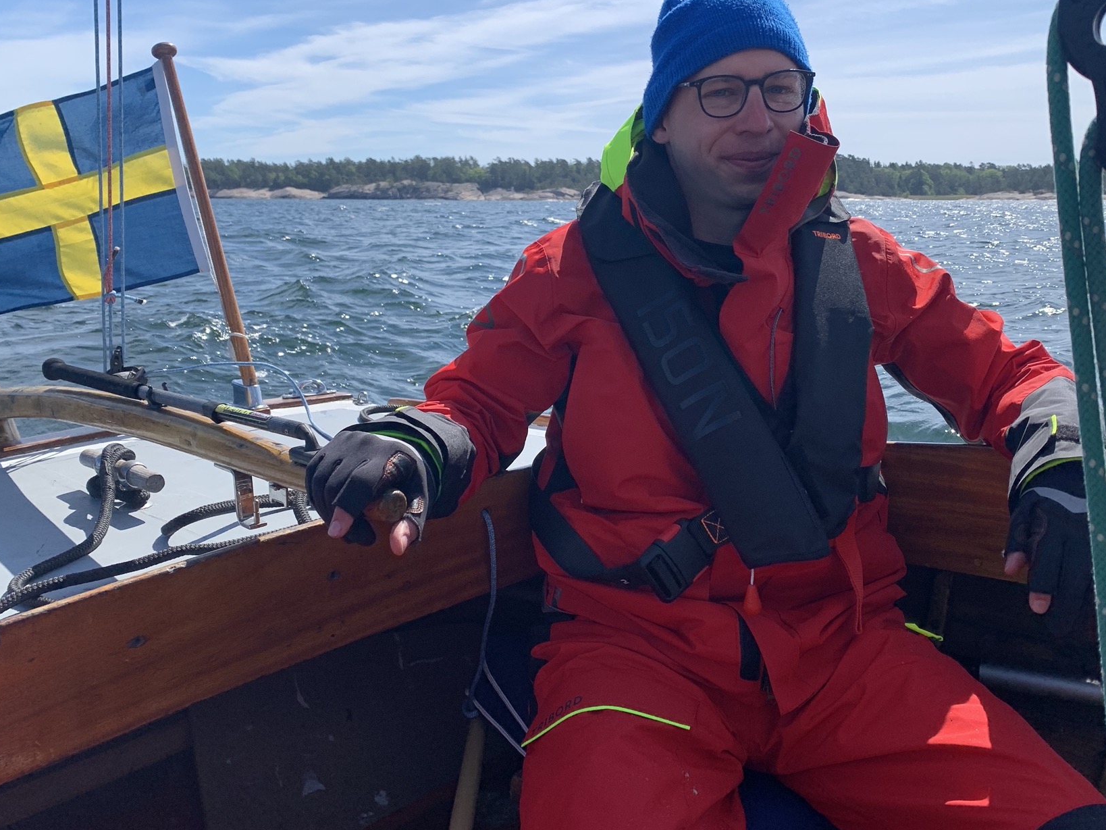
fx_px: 1023
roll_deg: -2.1
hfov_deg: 56.8
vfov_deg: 44.0
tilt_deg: -6.4
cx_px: 575
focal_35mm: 32
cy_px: 347
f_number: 1.8
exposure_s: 1/2364
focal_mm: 4.25
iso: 25
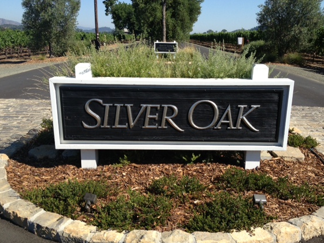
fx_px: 374
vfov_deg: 35.9
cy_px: 135
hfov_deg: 46.8
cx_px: 170
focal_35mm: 40
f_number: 2.4
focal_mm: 4.28
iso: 50
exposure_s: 1/1453
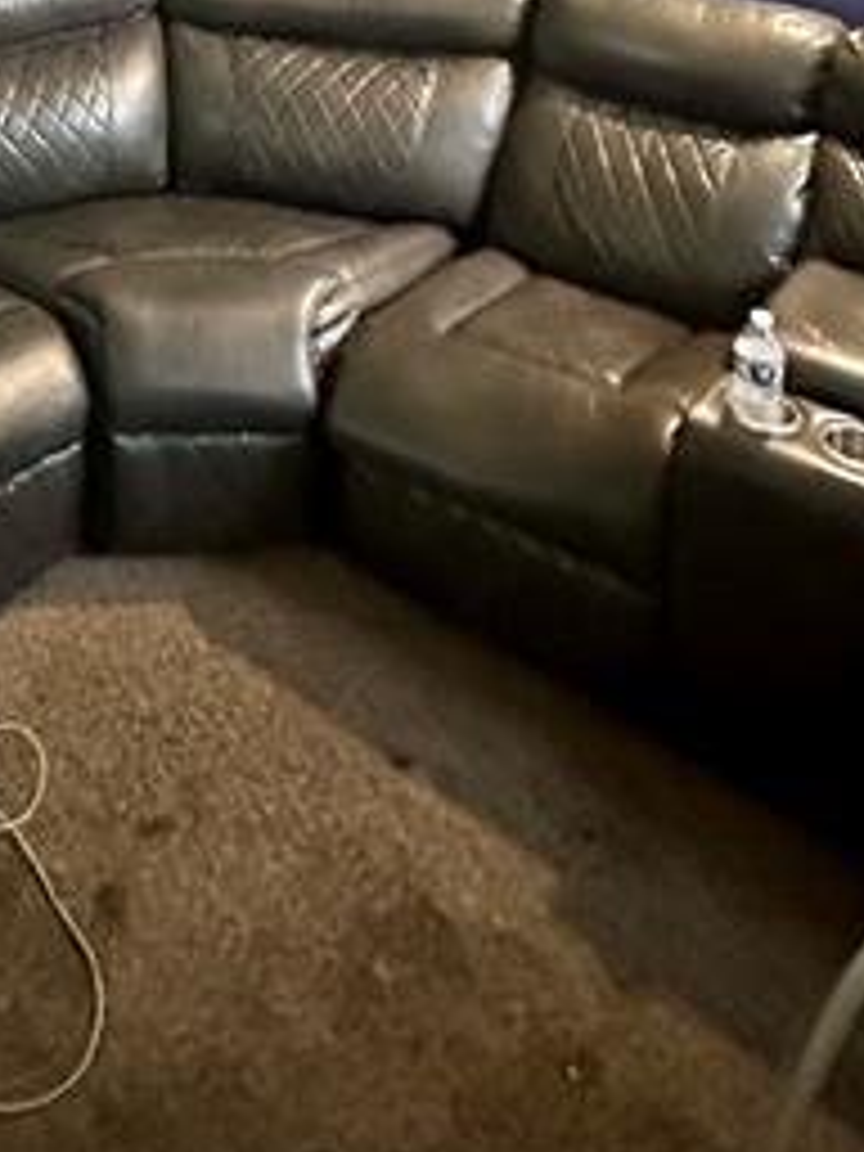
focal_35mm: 42
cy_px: -230
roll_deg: +0.8
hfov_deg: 32.3
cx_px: 50
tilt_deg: -7.8
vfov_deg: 35.3
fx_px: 1398
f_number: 2.2
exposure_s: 1/33
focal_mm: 2.22
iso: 1600
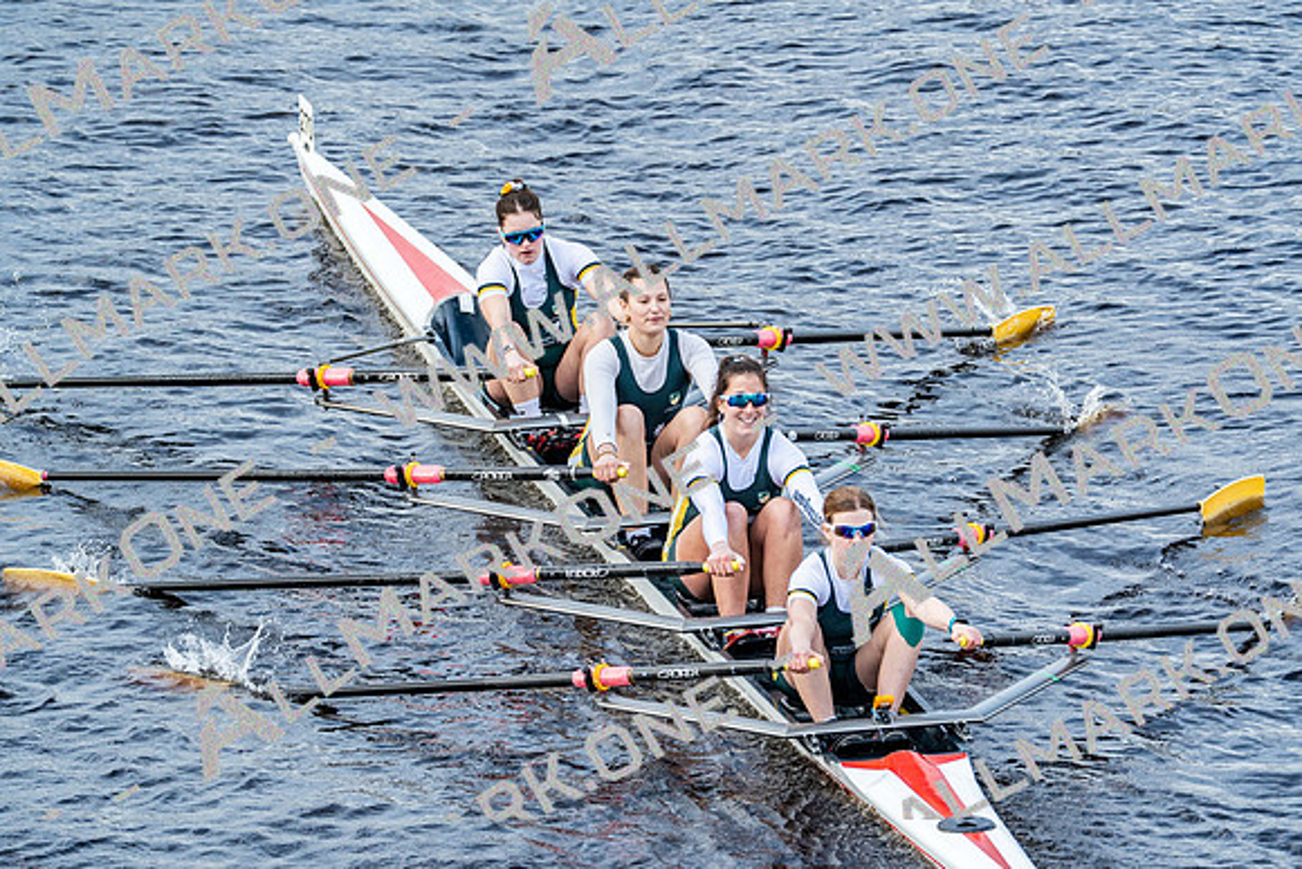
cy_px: 434
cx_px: 651
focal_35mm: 430
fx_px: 15555
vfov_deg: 3.2
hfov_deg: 4.8
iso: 1250
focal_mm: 430
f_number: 6.3
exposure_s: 1/1250
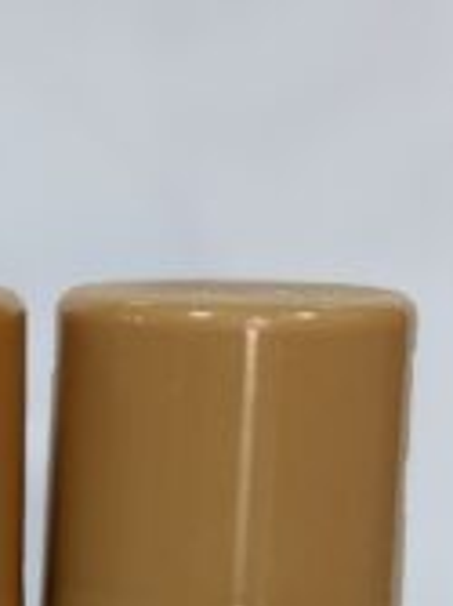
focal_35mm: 153
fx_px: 2673
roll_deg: -1.3
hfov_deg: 9.5
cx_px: -159
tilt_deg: -16.4
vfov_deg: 12.6
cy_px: 731
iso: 64
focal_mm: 6.76
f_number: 1.78
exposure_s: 1/146
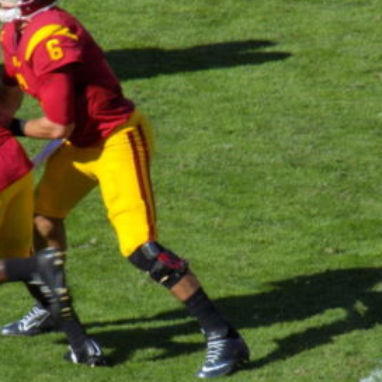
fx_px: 16505
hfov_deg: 1.3
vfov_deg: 1.3
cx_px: 135
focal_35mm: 1322
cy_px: 292
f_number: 5.9
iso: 80
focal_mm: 104
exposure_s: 1/320
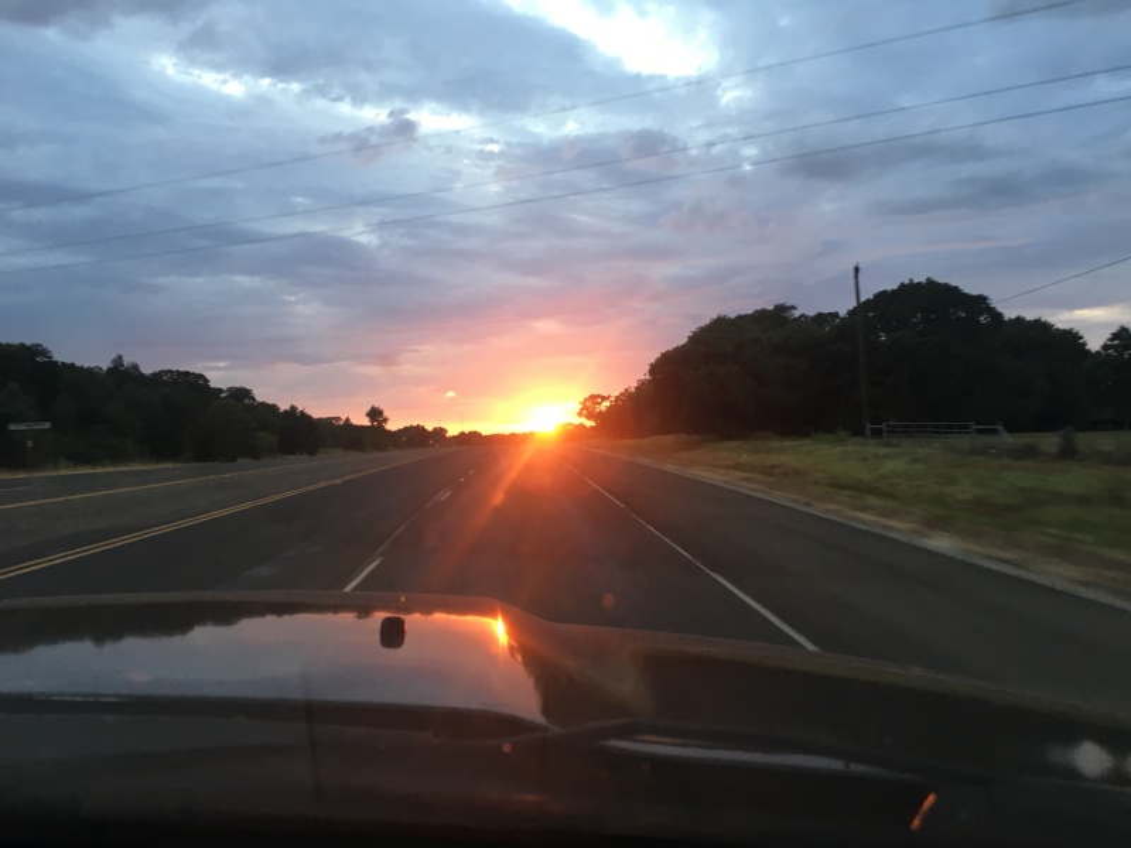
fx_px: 948
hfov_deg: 61.7
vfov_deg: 48.2
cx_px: 566
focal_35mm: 29
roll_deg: -1.9
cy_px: 424
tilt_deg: +3.9
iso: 64
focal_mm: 4.15
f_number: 2.2
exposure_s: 1/30
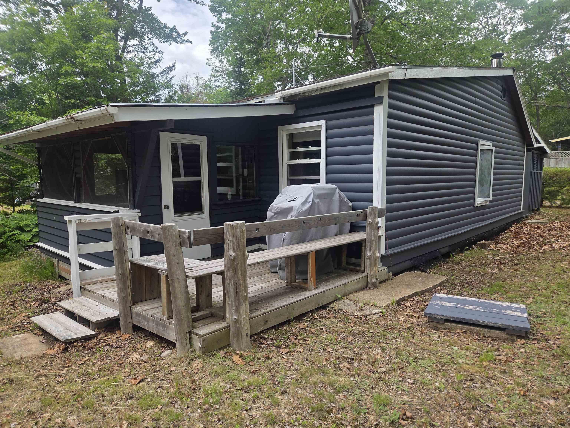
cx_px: 285
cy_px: 214
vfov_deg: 58.9
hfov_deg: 73.9
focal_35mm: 23
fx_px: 379
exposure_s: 1/1780
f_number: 1.8
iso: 80
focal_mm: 5.4
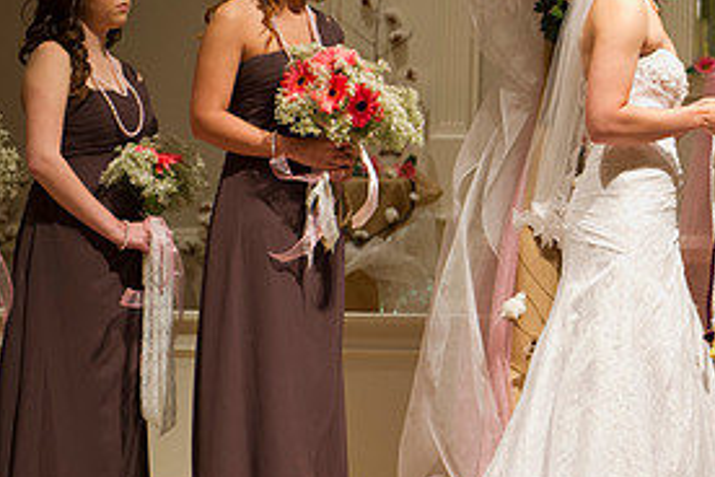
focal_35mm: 147
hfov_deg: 13.7
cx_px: 746
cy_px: 226
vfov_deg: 9.3
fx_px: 2919
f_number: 4
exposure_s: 1/125
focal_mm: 70
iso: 1600
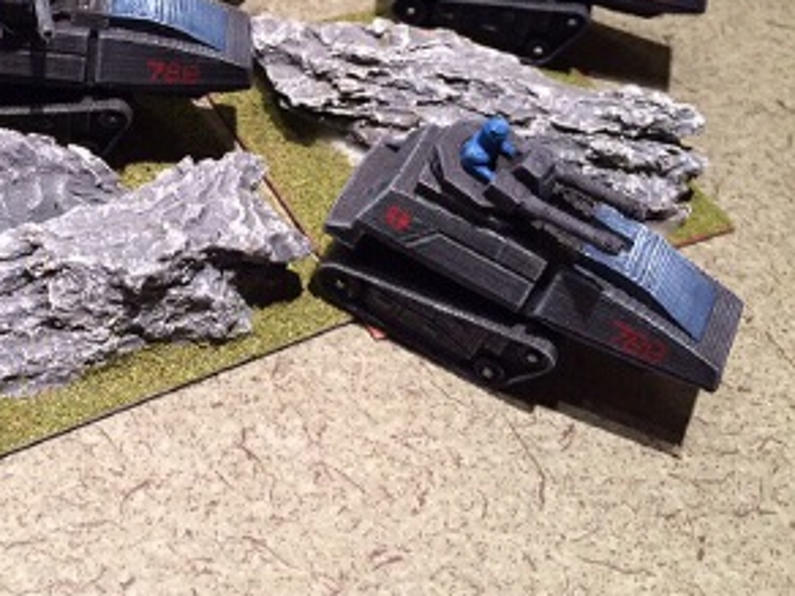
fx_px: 1217
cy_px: 158
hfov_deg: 34.7
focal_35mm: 53
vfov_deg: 27.2
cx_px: 127
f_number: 2.2
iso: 125
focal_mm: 4.15
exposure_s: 1/30
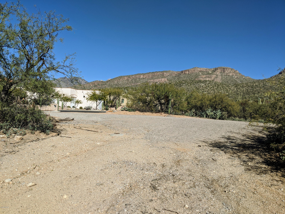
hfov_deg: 65.3
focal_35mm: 27
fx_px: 222
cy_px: 107
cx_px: 142
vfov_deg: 51.4
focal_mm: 4.44
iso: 45
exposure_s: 1/4673
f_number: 1.8
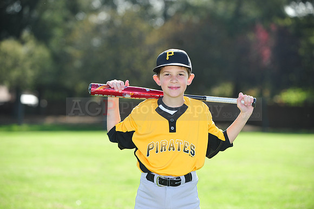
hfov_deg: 14.2
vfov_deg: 9.5
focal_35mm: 145
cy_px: 104
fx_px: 1264
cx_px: 157
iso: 400
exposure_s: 1/1250
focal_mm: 145
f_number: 4.5
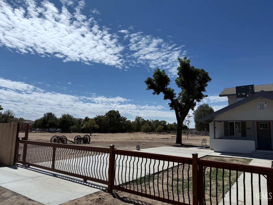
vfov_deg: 56.8
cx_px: 136
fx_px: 189
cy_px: 102
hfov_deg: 71.6
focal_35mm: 24
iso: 80
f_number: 1.78
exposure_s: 1/11905
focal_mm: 6.76
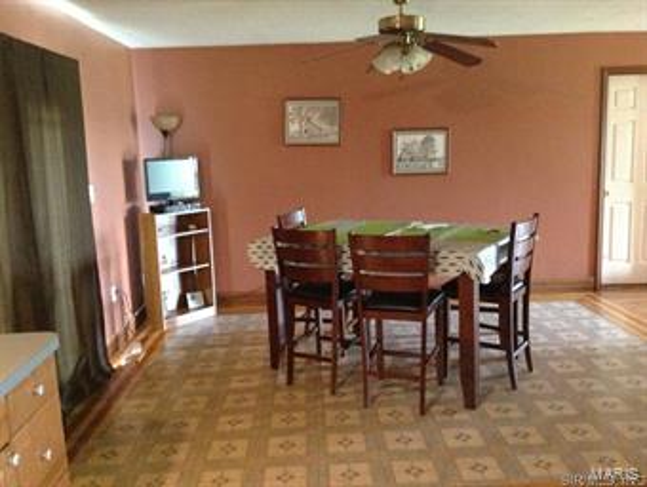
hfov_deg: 52.6
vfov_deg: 40.8
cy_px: 244
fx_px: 655
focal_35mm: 35
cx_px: 324
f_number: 2.4
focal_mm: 4.28
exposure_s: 1/17
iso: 800
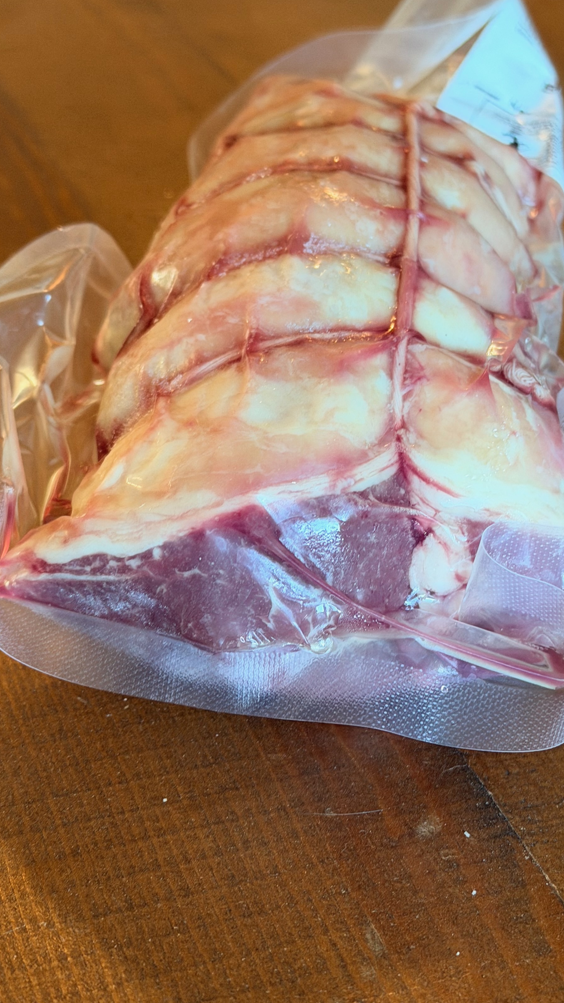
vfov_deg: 31.9
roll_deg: -3.7
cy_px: 526
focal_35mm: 66
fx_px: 1755
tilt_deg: -31.9
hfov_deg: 18.3
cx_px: 285
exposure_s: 1/60
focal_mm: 6.76
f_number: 1.78
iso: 250
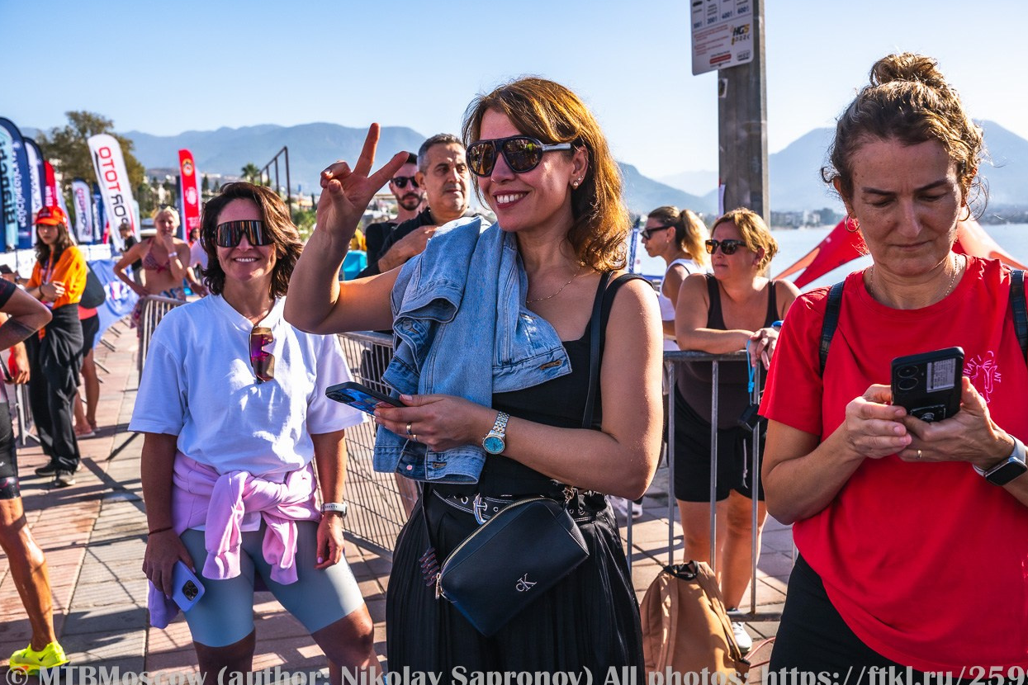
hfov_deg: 51.9
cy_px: 350
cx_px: 525
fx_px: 1056
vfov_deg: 35.9
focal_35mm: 37
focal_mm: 36
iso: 200
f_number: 7.1
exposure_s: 1/800
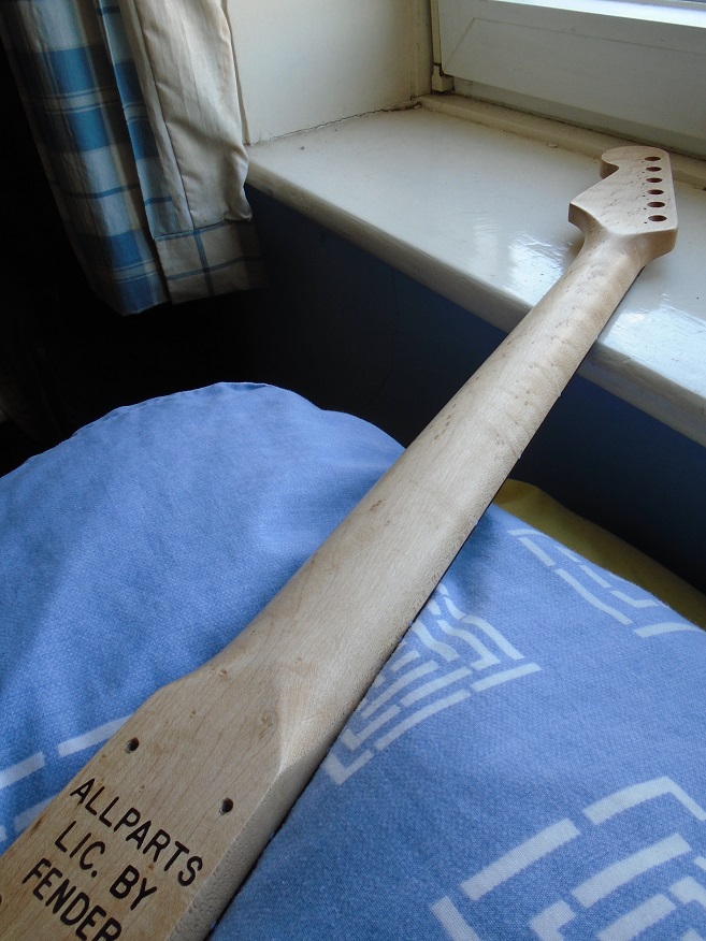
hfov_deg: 53.1
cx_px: 353
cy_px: 470
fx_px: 707
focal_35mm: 26
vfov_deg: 67.3
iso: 100
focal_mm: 4.6
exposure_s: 1/60
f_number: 3.2
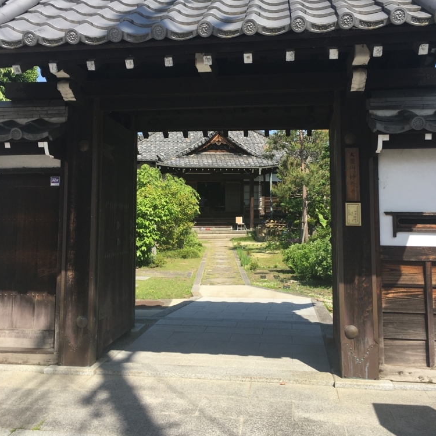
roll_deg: +0.7
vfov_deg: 46.9
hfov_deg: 47.2
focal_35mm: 35
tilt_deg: +6.2
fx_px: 499
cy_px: 171
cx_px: 217
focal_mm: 4.15
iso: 25
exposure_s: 1/974
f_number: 2.2
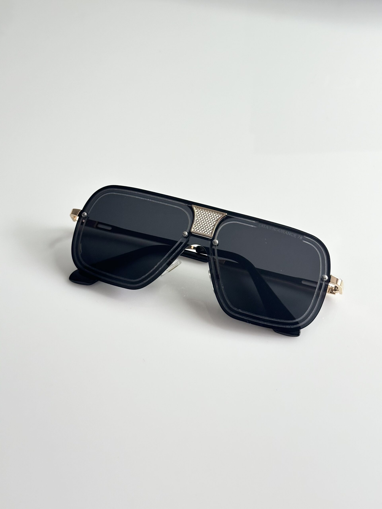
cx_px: 191
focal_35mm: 48
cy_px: 254
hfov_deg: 30.3
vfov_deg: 39.7
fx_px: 706
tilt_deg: -47.8
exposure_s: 1/100
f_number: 1.78
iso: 160
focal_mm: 6.86
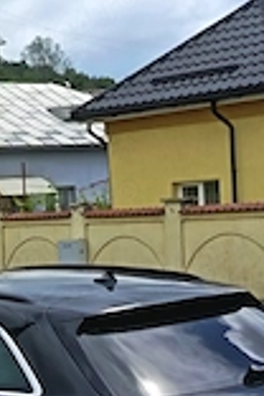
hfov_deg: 11.5
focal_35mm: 117
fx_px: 1287
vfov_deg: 17.4
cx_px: -33
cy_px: 282
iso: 100
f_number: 1.75
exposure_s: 1/985
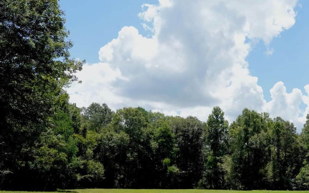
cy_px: 161
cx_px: 220
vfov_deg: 31.0
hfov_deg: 48.0
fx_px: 337
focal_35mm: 40
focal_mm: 24
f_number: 11
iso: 160
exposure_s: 1/125
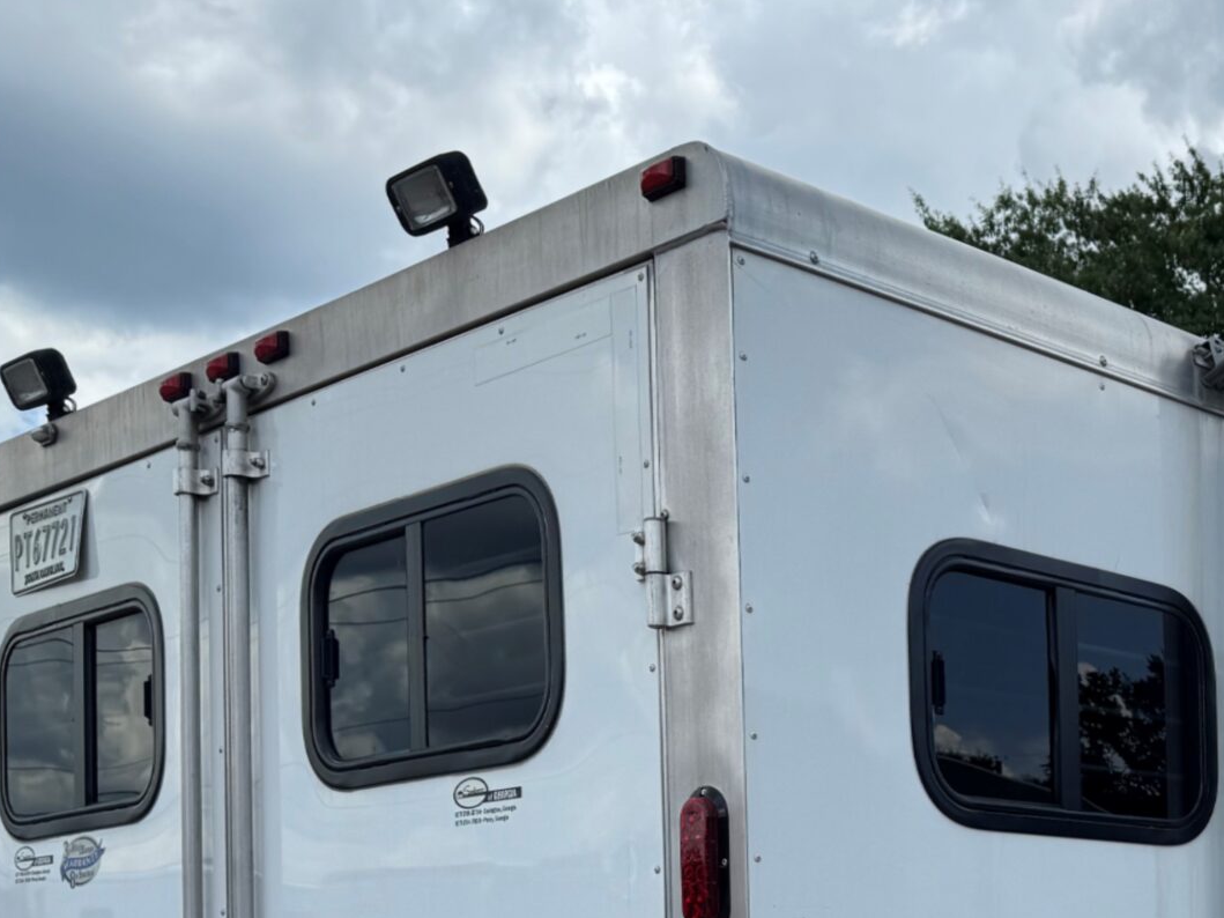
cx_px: 1226
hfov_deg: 30.8
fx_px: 2051
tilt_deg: +2.0
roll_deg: +0.0
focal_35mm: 58
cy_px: 977
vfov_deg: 23.8
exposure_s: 1/4608
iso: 80
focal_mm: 6.76
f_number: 1.78
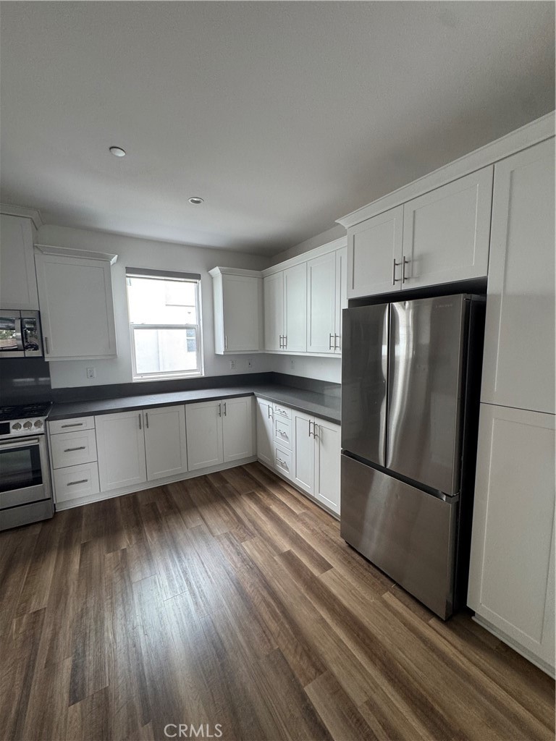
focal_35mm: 14
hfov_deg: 85.7
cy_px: 370
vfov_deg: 102.1
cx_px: 278
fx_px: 300
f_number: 2.2
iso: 160
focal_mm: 2.22
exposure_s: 1/99
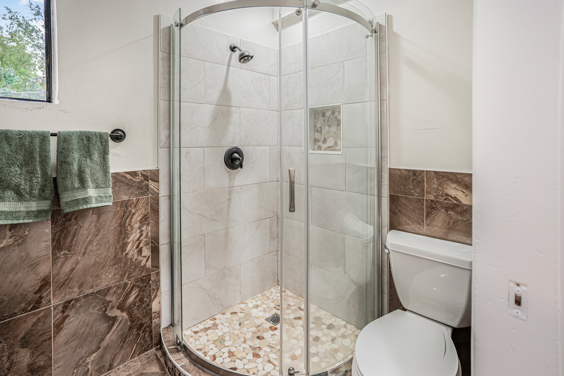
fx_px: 266
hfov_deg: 93.3
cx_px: 282
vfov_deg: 70.4
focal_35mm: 17
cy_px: 188
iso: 100
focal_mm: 17
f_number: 2.8
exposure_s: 1/6
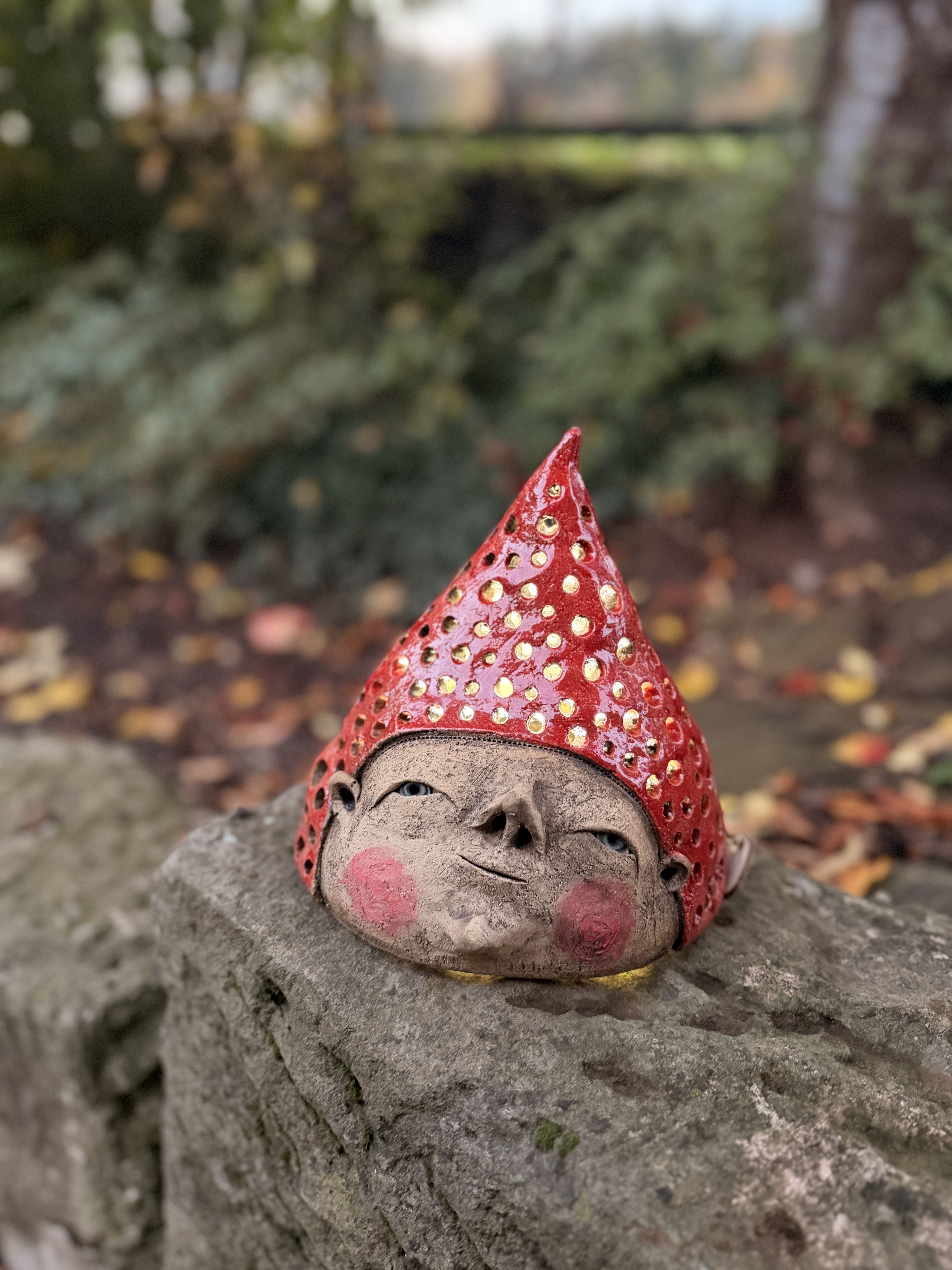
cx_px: 476
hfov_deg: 56.8
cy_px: 635
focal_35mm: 24
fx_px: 880
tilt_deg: -20.9
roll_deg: -7.1
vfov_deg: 71.6
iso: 800
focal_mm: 6.76
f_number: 1.78
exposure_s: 1/50
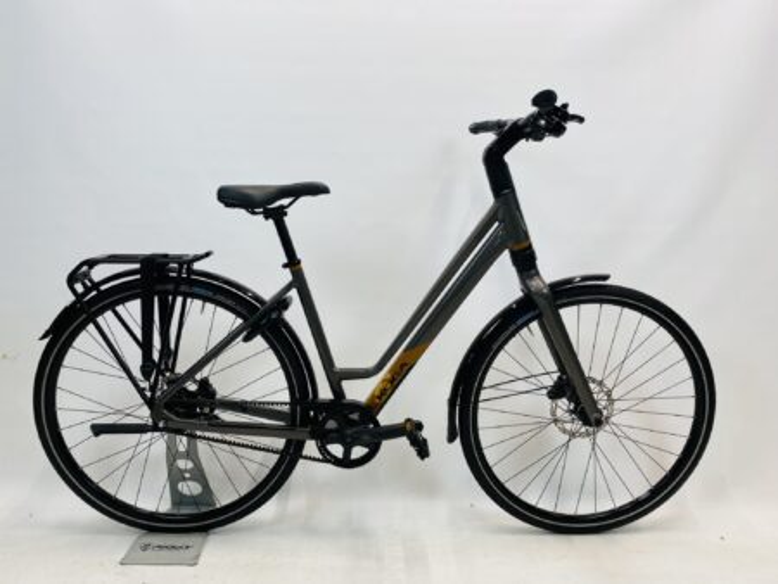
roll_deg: -1.2
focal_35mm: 26
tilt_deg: -6.3
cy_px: 292
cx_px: 389
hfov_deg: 67.3
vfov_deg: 53.1
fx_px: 585
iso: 50
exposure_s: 1/100
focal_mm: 4.25
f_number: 1.8
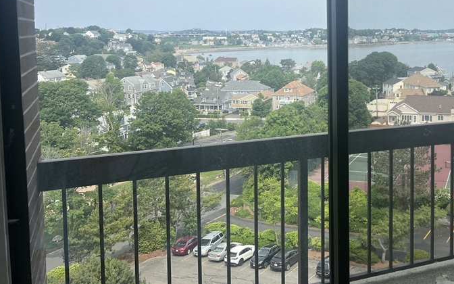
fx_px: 520
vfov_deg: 30.1
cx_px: 340
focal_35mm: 42
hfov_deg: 45.6
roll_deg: +0.3
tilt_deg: -5.0
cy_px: 77
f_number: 1.5
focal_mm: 5.7
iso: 50
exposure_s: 1/2762
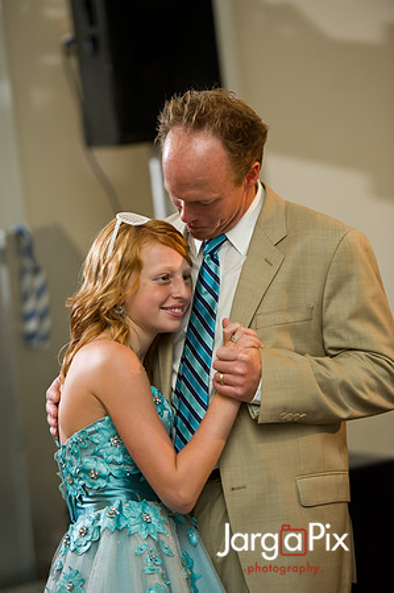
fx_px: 2221
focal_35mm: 135
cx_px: 197
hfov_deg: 10.1
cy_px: 296
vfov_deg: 15.2
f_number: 3.2
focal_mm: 135
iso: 1600
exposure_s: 1/125
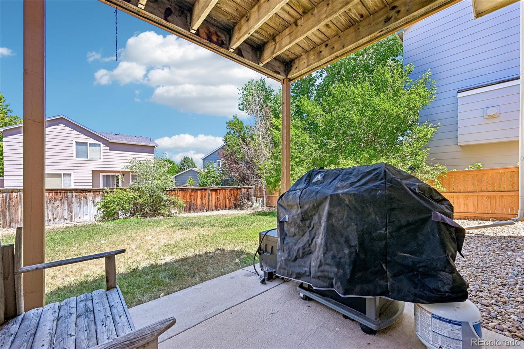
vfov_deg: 81.2
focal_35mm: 14
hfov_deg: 104.3
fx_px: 204
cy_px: 174
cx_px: 262
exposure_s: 1/30
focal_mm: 14
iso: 64
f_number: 10
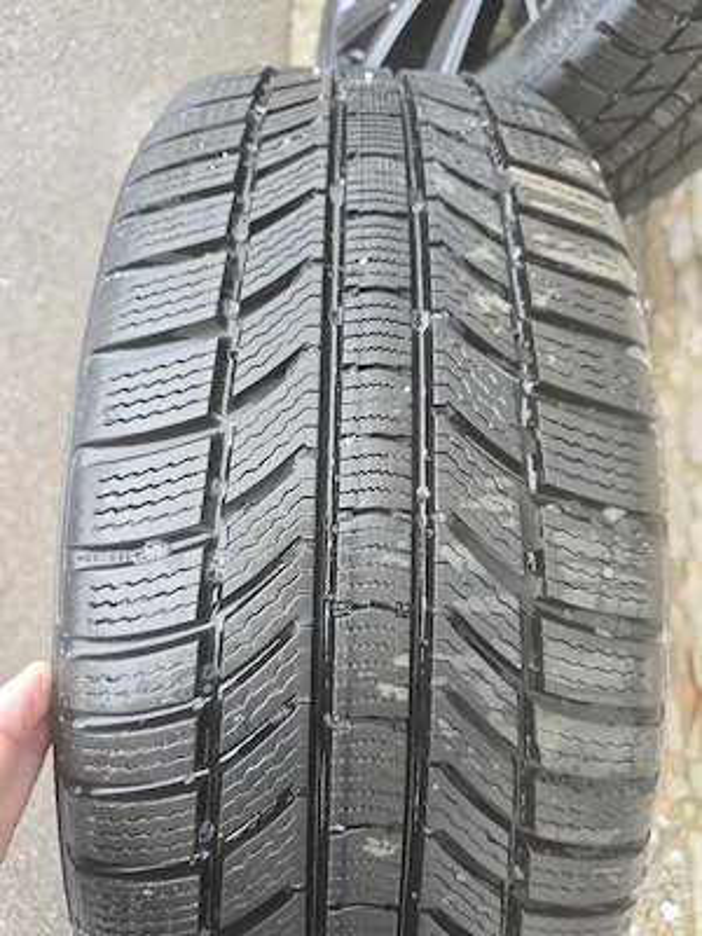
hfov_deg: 58.9
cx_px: 351
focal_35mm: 23
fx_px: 622
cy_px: 468
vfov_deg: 73.9
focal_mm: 6.3
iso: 200
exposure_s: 1/182
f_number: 1.7
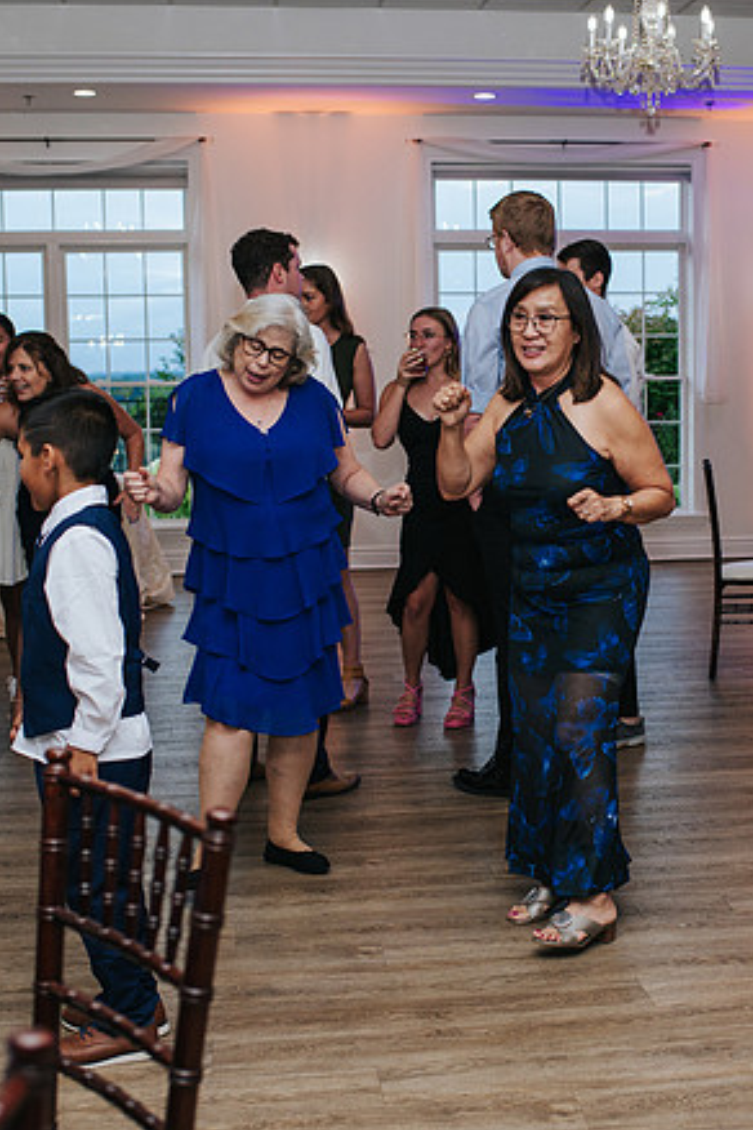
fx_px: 1694
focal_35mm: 54
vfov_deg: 36.9
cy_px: 575
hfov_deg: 24.9
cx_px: 500
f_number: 3.2
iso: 800
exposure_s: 1/200
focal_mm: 35
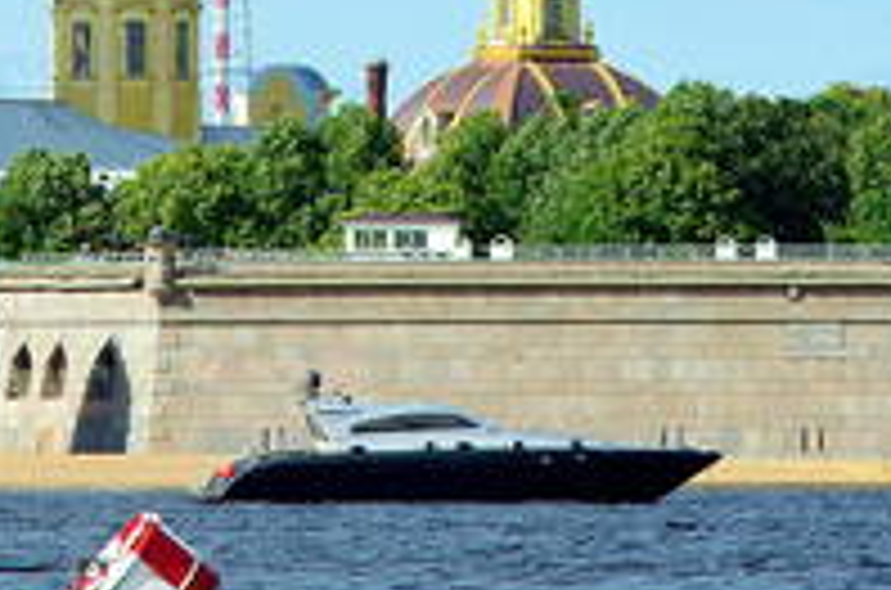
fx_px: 11827
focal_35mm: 479
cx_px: 414
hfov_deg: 4.3
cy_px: -252
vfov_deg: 2.8
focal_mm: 88
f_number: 11
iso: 200
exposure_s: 1/200
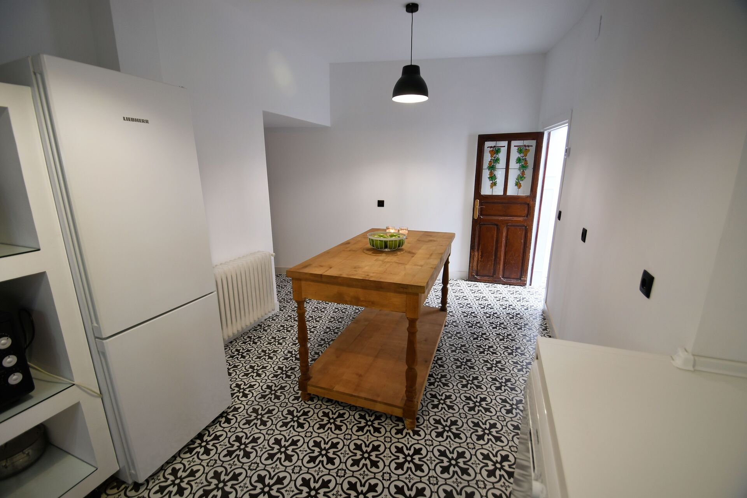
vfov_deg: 77.3
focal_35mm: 15
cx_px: 374
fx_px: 311
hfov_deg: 100.4
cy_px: 249
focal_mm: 10
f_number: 4.5
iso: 250
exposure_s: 1/30
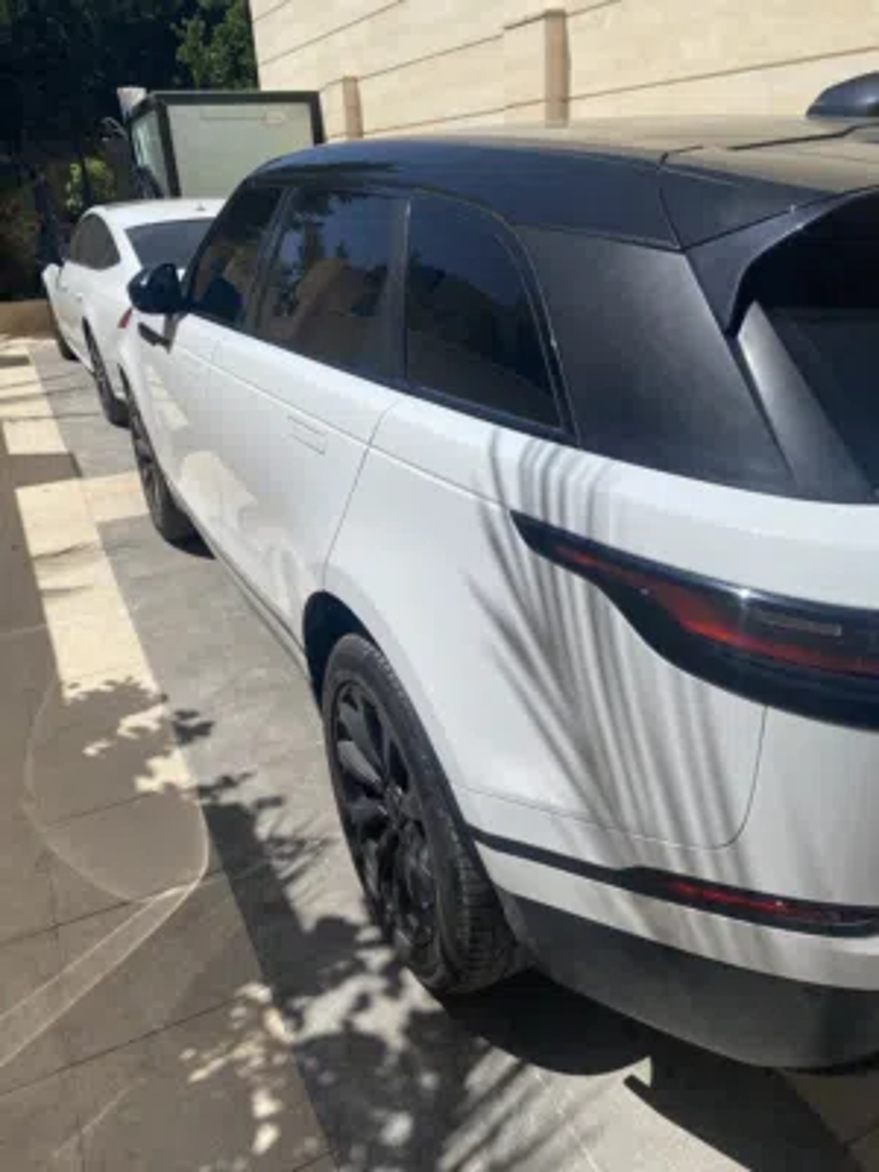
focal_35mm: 26
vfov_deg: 67.3
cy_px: 586
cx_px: 440
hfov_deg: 53.1
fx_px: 880
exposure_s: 1/5747
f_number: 1.8
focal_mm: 4.25
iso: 32
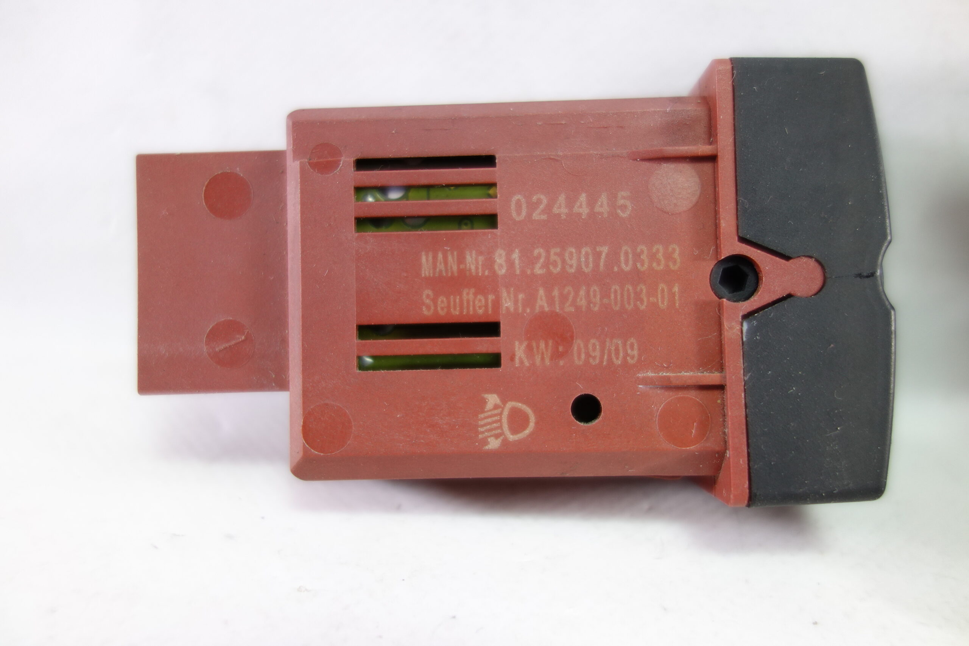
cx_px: 484
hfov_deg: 65.5
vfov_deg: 46.4
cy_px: 323
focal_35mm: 28
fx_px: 754
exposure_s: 1/50
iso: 125
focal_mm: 10.4
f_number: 1.8
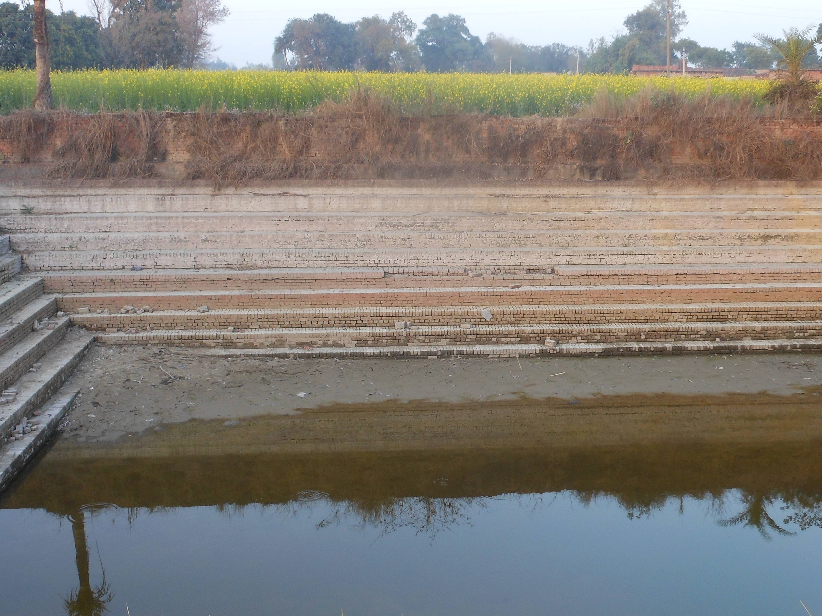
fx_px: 1021
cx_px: 463
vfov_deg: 33.6
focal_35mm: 43
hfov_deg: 43.8
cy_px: 323
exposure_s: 1/25
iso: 80
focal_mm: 5
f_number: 3.7
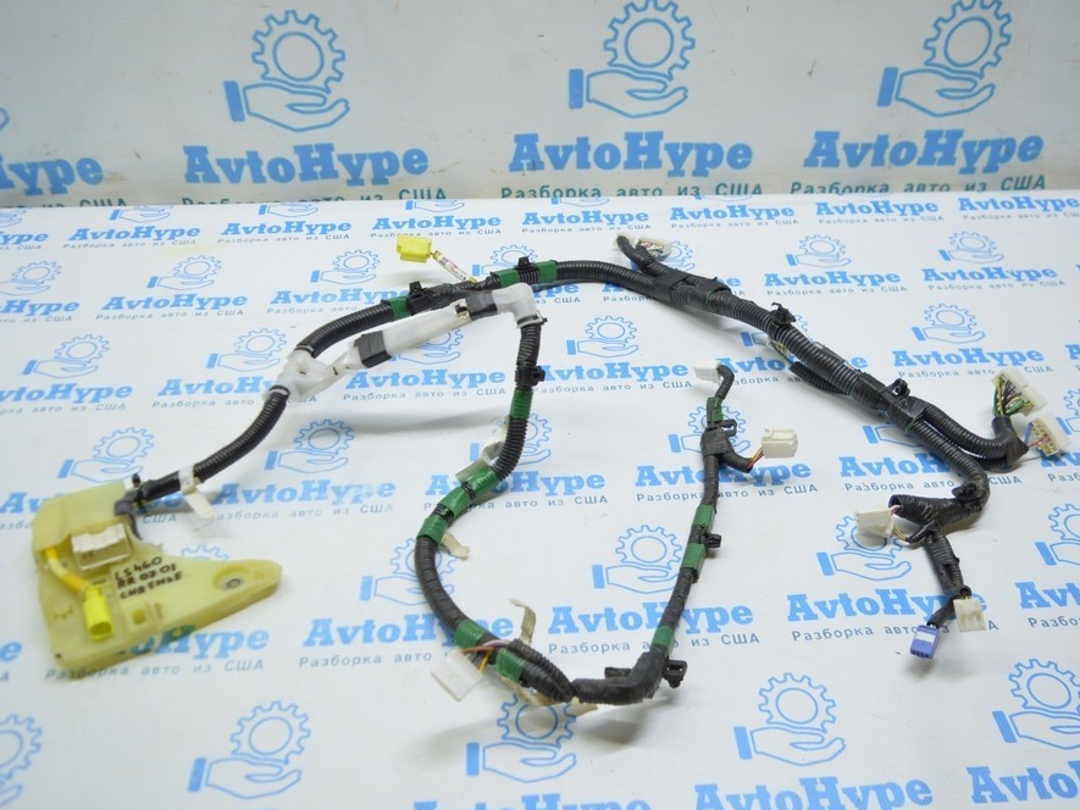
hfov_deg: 60.0
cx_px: 532
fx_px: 936
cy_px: 398
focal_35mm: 30
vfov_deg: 46.8
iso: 400
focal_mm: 18
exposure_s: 1/60
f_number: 3.5
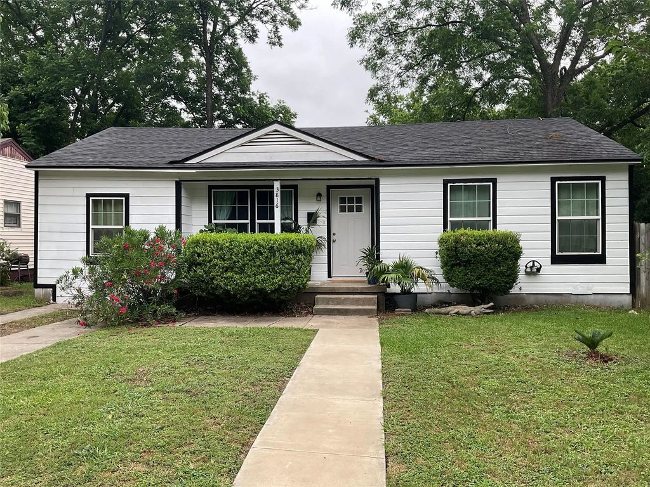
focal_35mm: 29
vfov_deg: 48.2
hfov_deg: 61.7
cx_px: 325
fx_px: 545
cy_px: 244
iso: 16
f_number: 1.8
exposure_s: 1/209
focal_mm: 3
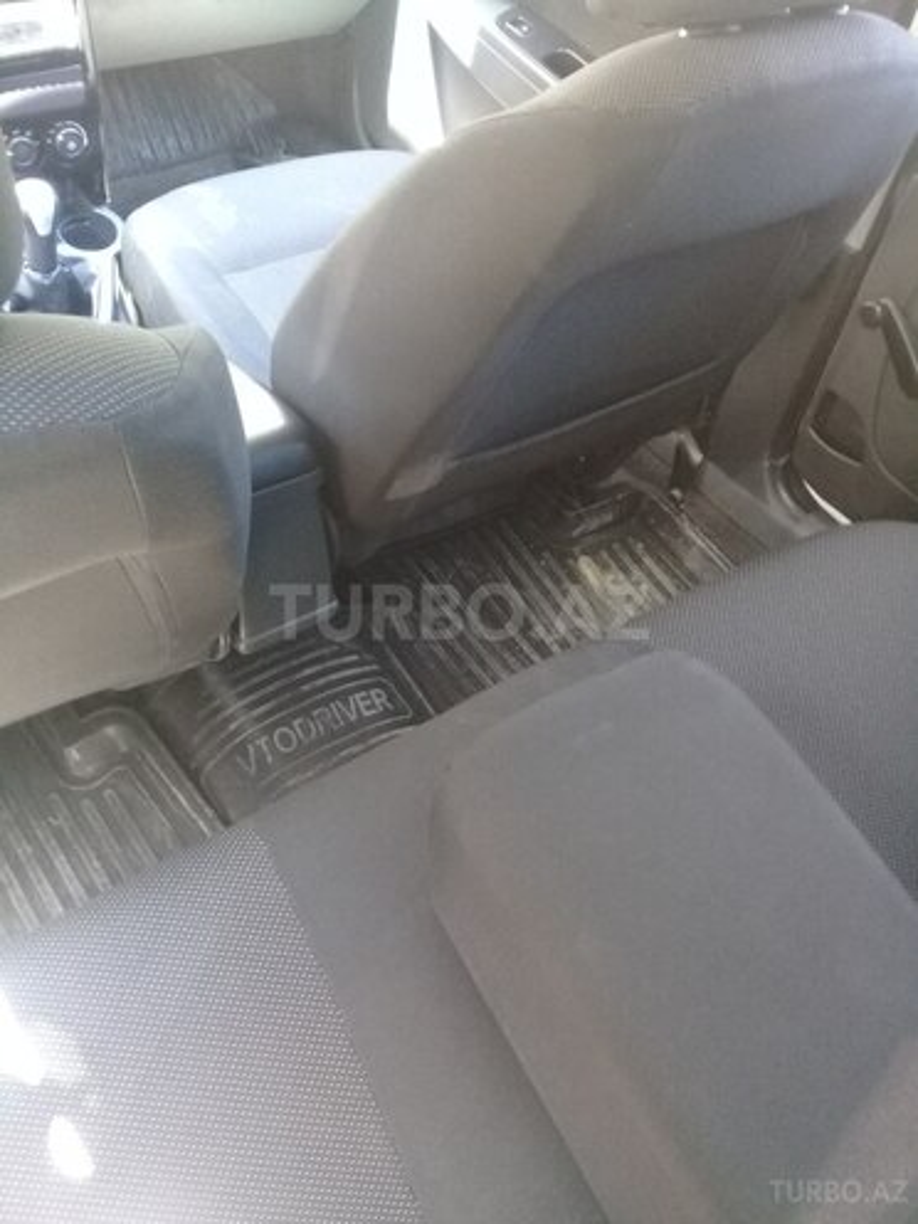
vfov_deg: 58.4
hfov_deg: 45.4
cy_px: 612
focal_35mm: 31
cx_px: 459
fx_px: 1096
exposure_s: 1/17
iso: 200
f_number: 2.2
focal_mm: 3.3
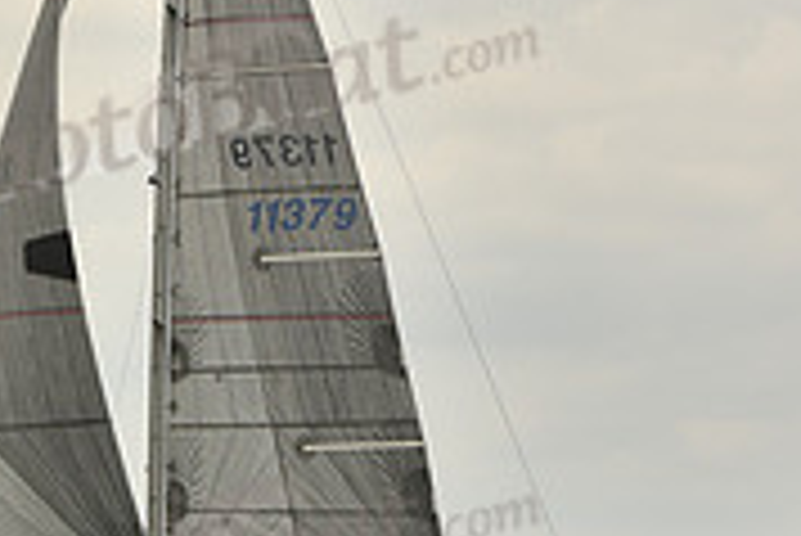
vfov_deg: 6.0
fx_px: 5077
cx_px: -324
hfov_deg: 8.8
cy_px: 403
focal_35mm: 228
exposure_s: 1/640
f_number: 11
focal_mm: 70
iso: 250
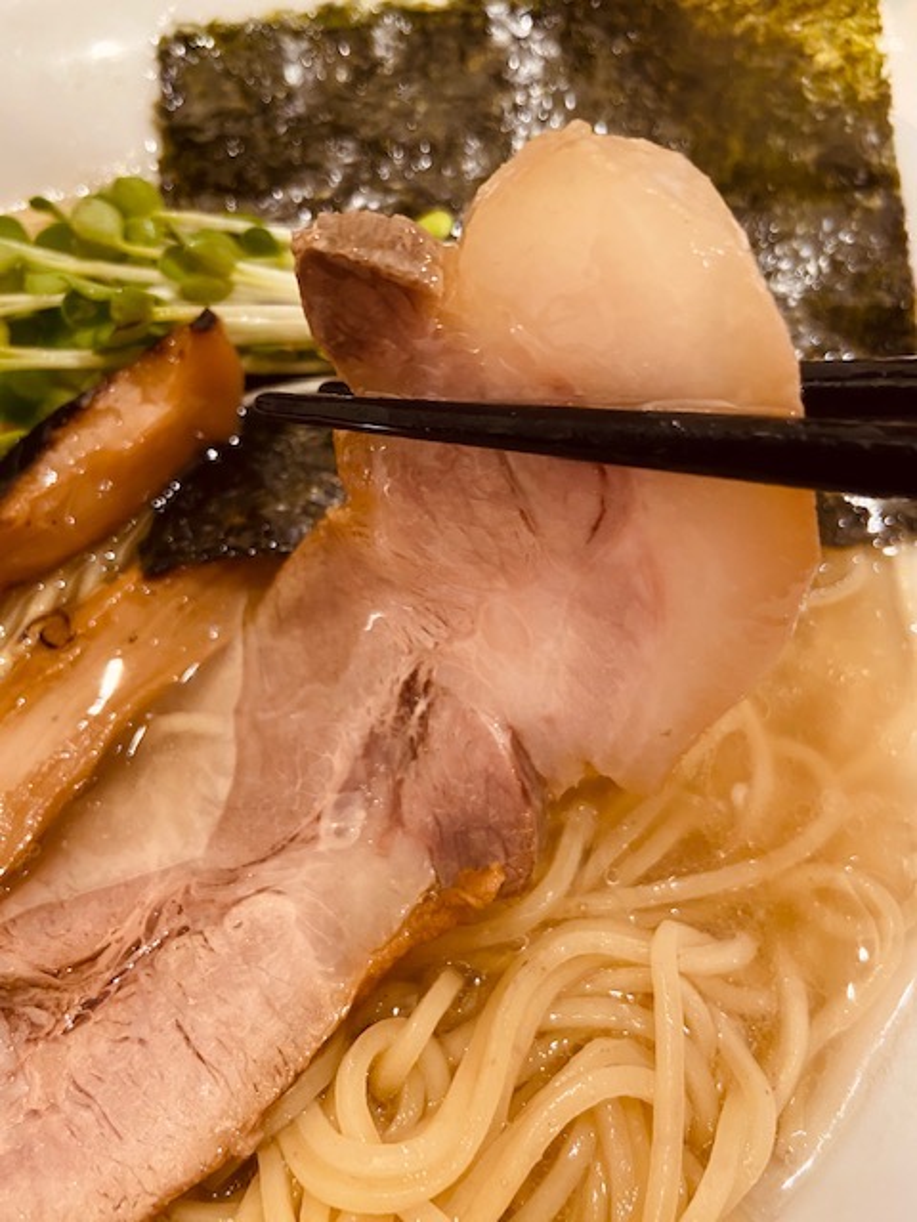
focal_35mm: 26
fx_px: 918
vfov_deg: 67.3
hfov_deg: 53.1
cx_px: 458
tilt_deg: -62.9
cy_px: 611
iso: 250
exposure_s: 1/50
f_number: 1.8
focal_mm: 4.25
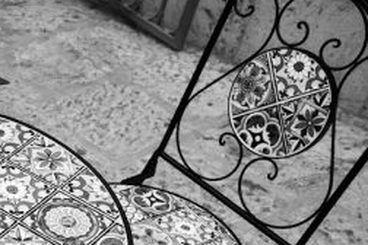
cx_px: -158
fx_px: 767
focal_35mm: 75
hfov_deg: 22.8
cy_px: 299
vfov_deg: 17.3
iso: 100
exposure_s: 1/160
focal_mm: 21
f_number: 5.6
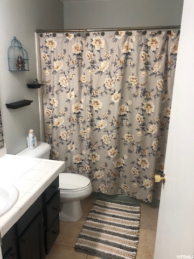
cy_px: 130
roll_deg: -2.5
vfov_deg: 63.4
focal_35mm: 28
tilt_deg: -16.1
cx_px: 97
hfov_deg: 49.7
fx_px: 209
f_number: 1.8
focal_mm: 3.99
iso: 40
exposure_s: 1/30
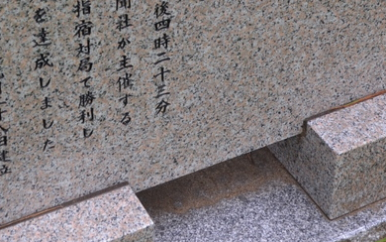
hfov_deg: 22.1
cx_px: 183
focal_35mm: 94
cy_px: -123
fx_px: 989
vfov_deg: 13.1
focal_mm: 24
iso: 250
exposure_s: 1/125
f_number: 5.6
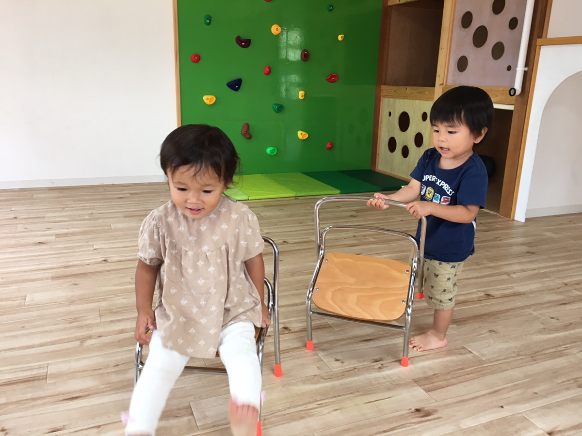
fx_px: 488
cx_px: 291
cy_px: 218
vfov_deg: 48.2
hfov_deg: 61.7
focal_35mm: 29
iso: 50
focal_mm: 4.15
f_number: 2.2
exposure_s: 1/30
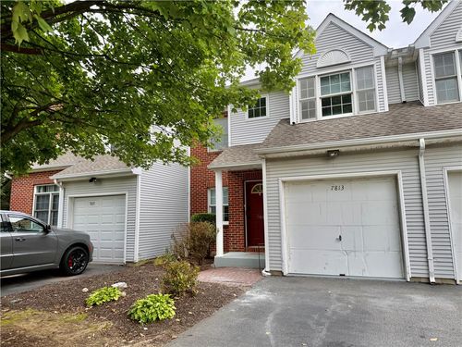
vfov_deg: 56.8
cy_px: 174
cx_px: 231
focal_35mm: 24
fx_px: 320
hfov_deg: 71.6
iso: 64
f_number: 1.78
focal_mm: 6.76
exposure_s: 1/139
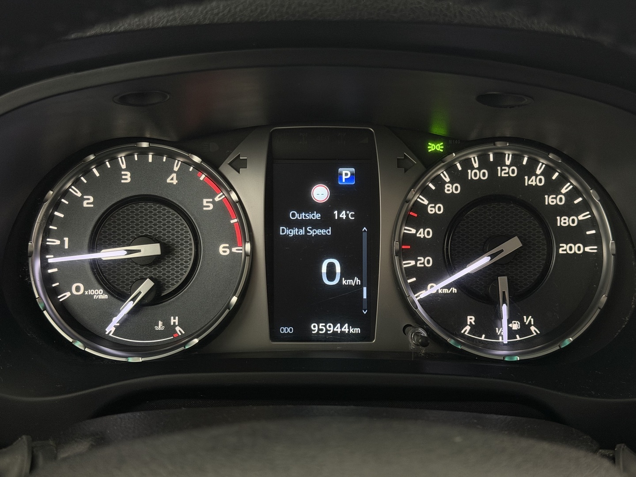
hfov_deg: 39.7
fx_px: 882
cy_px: 238
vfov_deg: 30.3
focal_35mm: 48
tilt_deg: -22.5
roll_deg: -0.4
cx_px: 318
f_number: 1.78
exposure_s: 1/33
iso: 320
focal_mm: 6.76
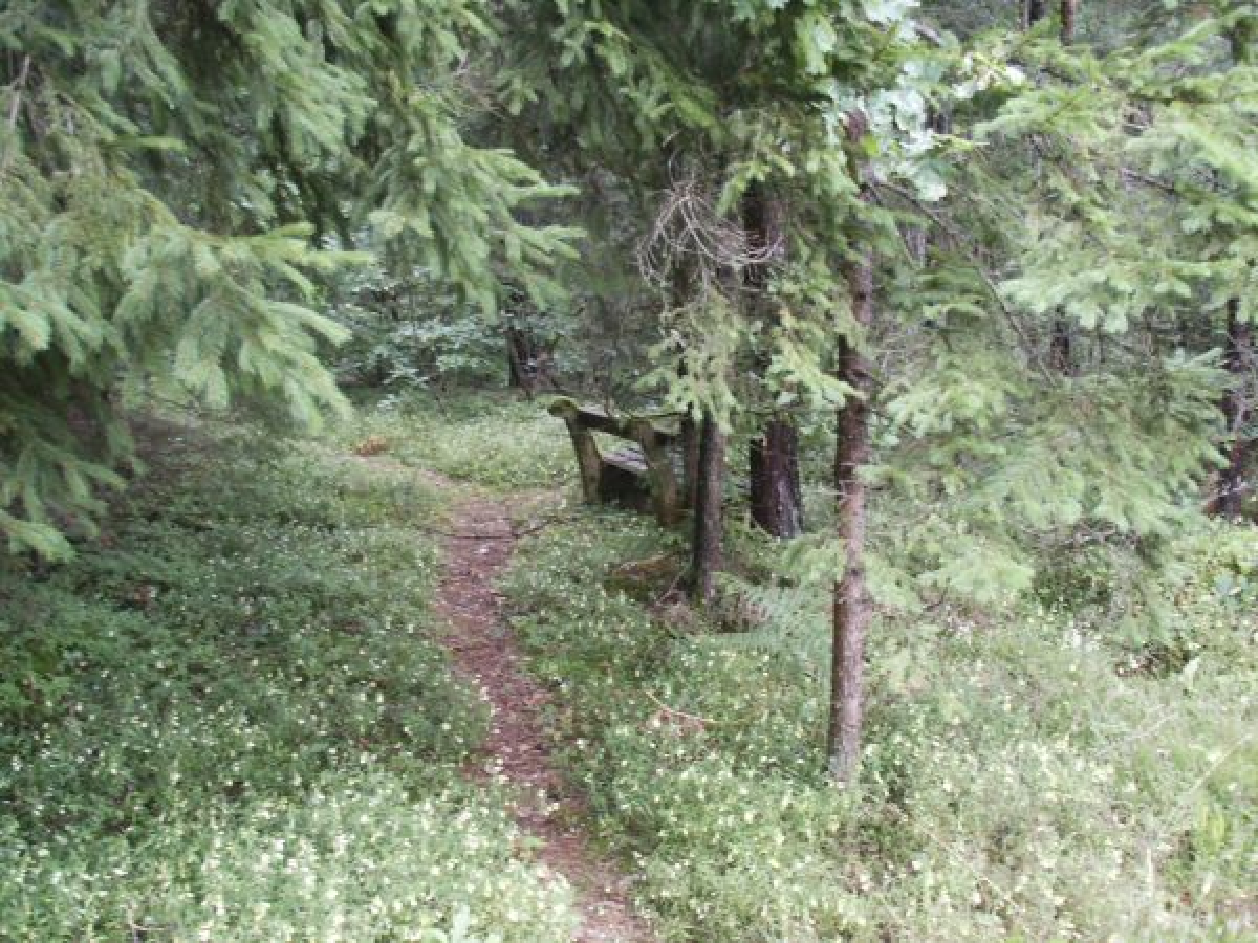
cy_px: 472
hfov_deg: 52.6
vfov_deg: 40.7
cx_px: 629
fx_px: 1272
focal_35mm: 35
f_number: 3
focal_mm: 7.2
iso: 160
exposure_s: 1/45
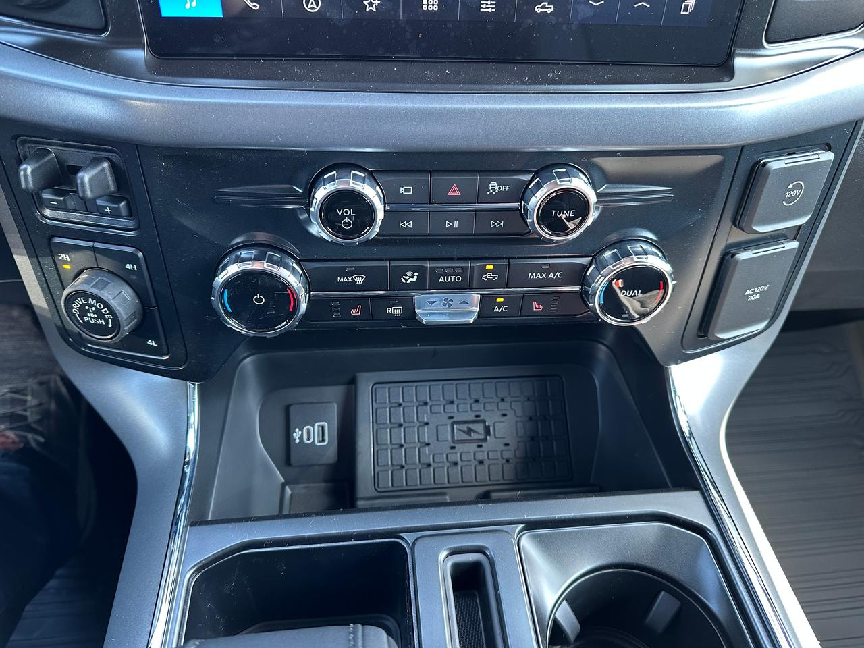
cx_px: 432
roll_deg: -3.1
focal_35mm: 24
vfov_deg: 56.8
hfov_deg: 71.6
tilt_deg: -43.3
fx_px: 599
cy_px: 324
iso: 250
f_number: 1.78
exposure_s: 1/60
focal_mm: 6.86
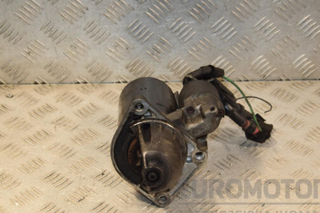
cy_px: 104
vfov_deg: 15.2
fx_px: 800
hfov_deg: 22.6
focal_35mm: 90
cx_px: 165
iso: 800
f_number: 6.3
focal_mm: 50
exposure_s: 1/200
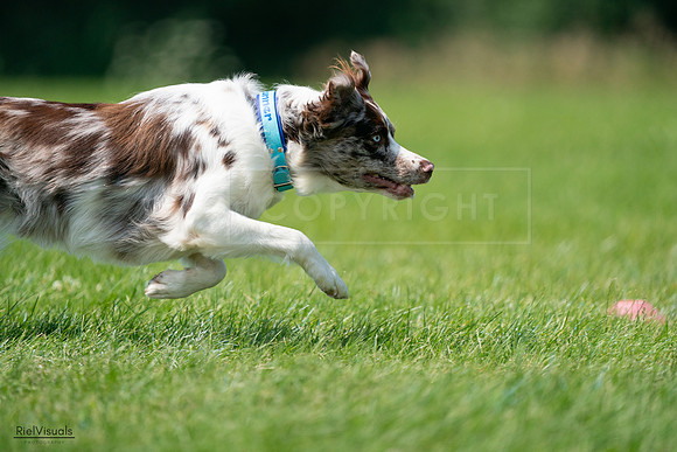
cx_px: 338
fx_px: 10740
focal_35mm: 571
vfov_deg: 2.4
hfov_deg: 3.6
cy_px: 226
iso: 800
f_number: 6.3
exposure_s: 1/4000
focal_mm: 571
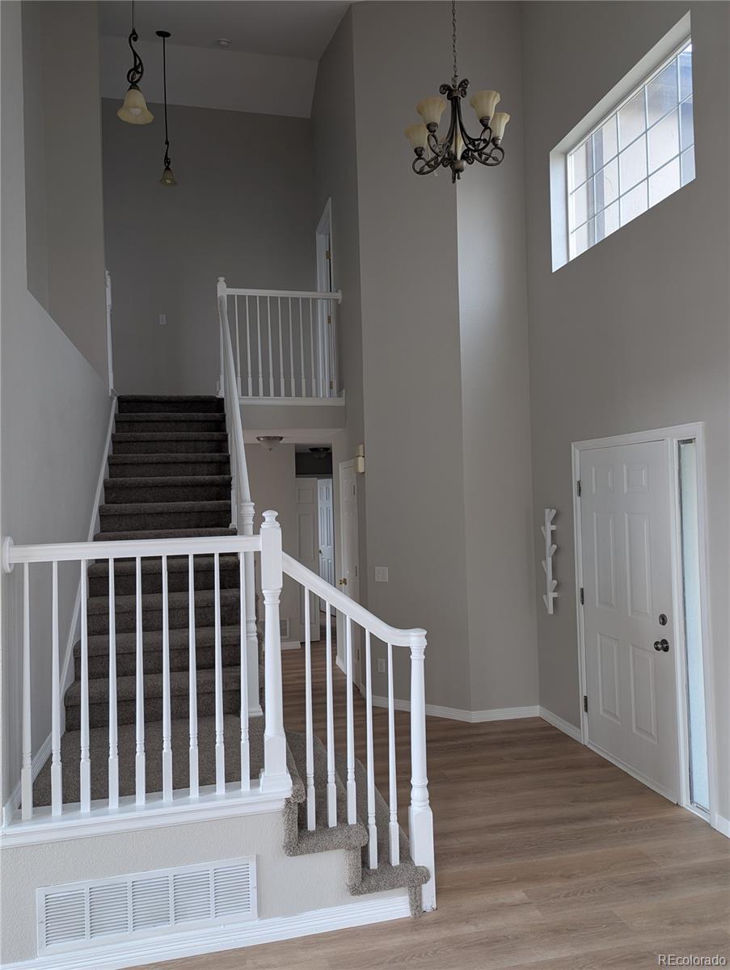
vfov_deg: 71.5
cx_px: 365
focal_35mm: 24
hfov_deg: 56.9
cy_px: 485
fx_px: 673
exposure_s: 1/32.5
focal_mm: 6.81
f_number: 1.85
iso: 44
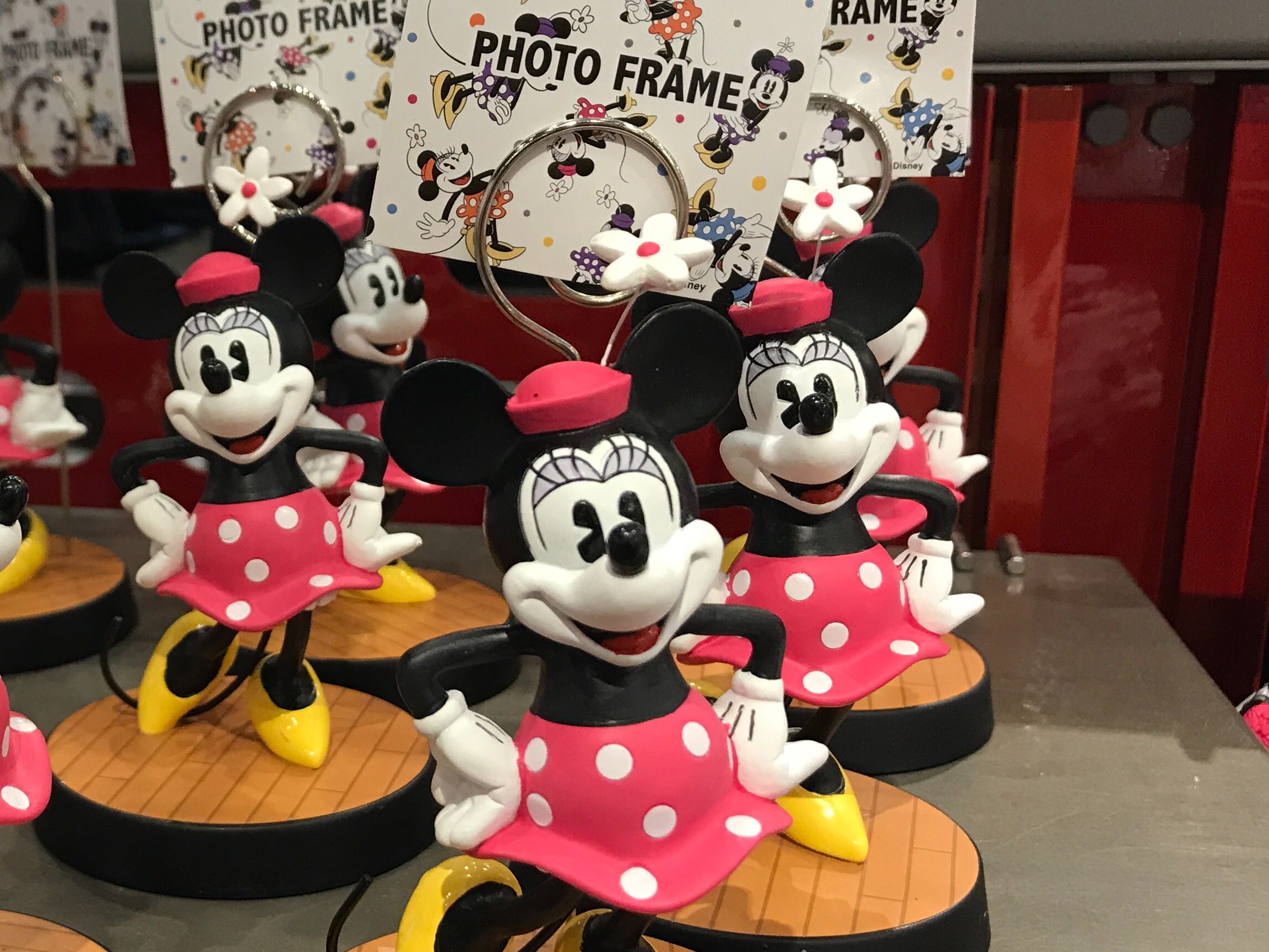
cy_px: 537
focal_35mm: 49
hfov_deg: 37.4
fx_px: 1796
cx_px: 239
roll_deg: +0.6
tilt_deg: -15.2
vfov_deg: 29.6
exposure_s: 1/17
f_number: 1.8
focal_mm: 3.99
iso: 40
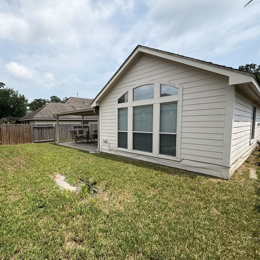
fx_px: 144
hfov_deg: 80.7
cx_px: 83
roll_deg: +0.0
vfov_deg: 84.0
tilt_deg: -4.7
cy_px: 133
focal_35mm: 17
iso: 50
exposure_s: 1/2506
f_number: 2.2
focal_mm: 2.22
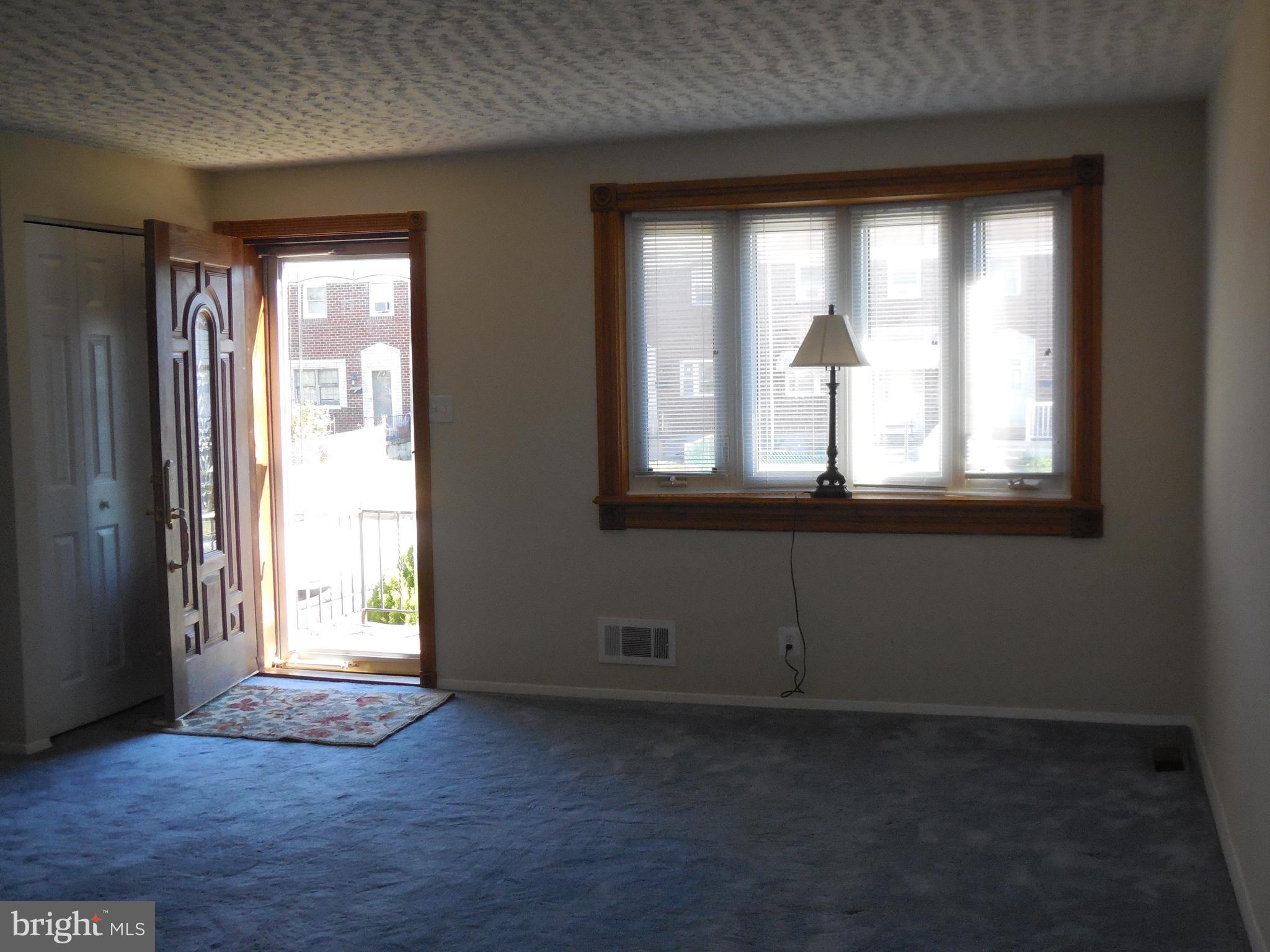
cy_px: 476
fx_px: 1468
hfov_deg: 46.8
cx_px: 635
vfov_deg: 36.0
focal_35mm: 40
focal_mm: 7.1
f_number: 3.6
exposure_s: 1/250
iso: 500
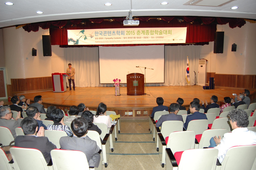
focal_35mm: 27
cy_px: 85
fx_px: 192
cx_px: 128
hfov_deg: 67.4
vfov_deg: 47.8
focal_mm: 18
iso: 400
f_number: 3.5
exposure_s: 1/60
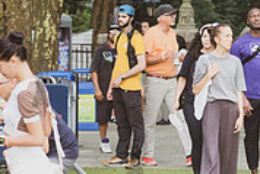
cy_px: 81
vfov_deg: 4.6
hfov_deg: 6.8
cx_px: 323
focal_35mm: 300
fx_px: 2168
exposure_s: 1/500
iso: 1000
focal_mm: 92
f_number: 5
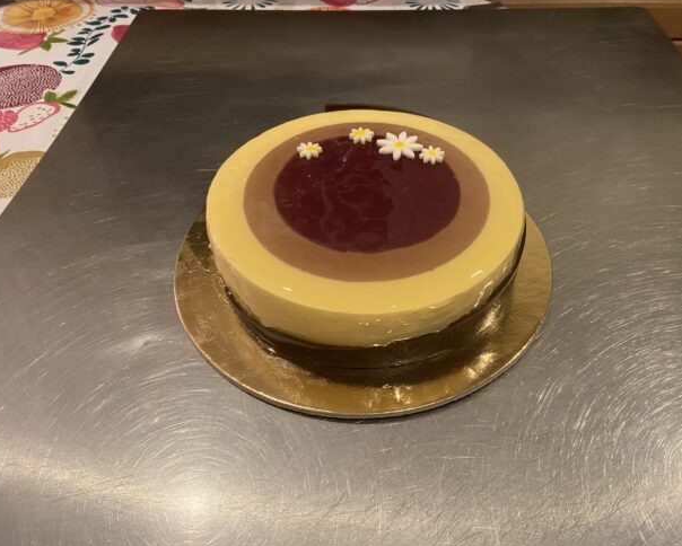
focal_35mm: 28
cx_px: 362
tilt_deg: -46.9
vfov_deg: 51.6
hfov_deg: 62.1
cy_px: 271
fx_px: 566
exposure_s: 1/33
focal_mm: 4.25
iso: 320
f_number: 1.8
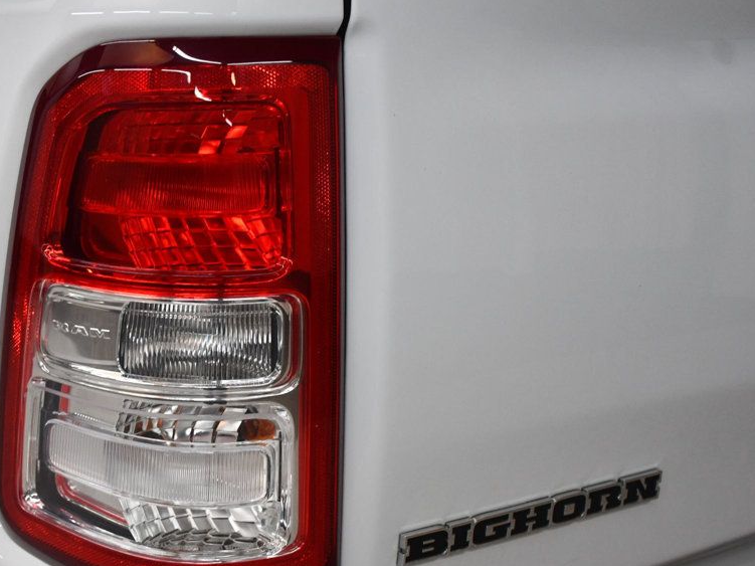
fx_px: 1287
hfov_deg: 32.4
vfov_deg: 24.8
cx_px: 242
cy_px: 308
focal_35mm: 59
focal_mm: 30
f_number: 4
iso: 1250
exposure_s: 1/125
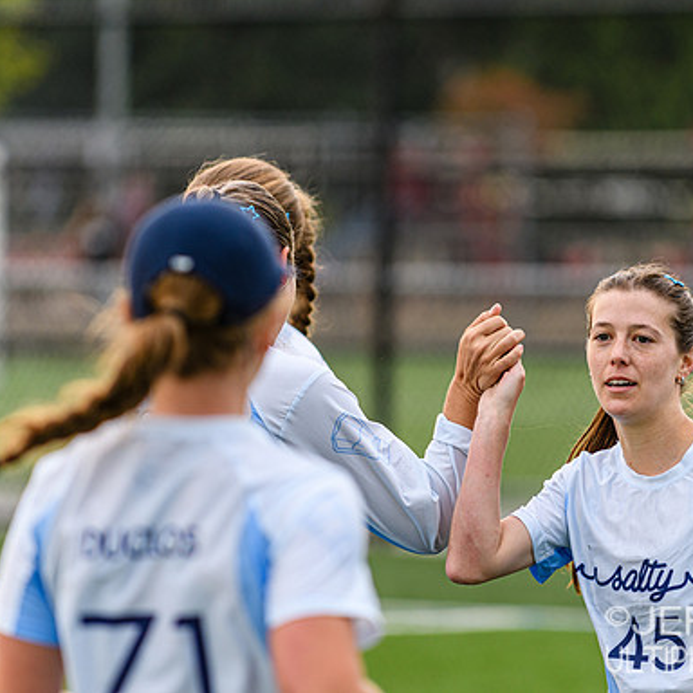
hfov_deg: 4.5
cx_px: 485
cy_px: 346
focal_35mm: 385
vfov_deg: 4.6
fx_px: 8720
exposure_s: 1/1250
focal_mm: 200
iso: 250
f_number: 3.2
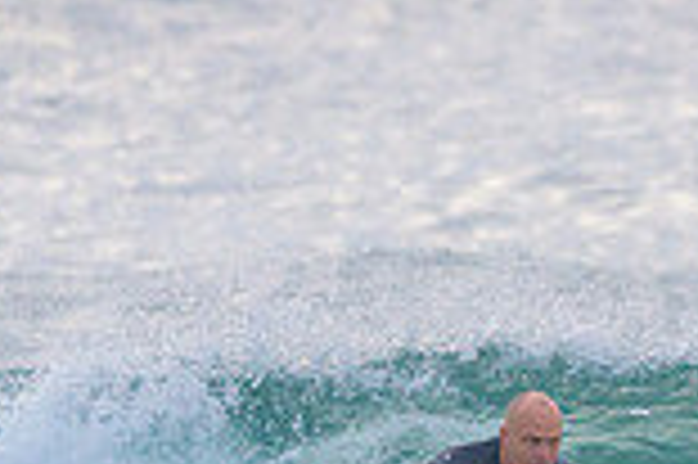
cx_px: 478
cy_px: 670
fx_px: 44489
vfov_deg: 0.6
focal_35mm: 2297
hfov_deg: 0.9
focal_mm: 500
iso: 560
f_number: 5.6
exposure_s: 1/1250
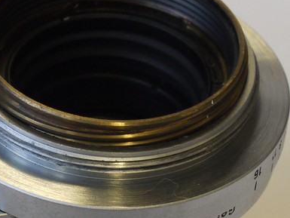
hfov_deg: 10.6
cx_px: 169
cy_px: 192
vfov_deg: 7.9
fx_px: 1567
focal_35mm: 187
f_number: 8
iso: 400
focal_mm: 30
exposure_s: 1/50
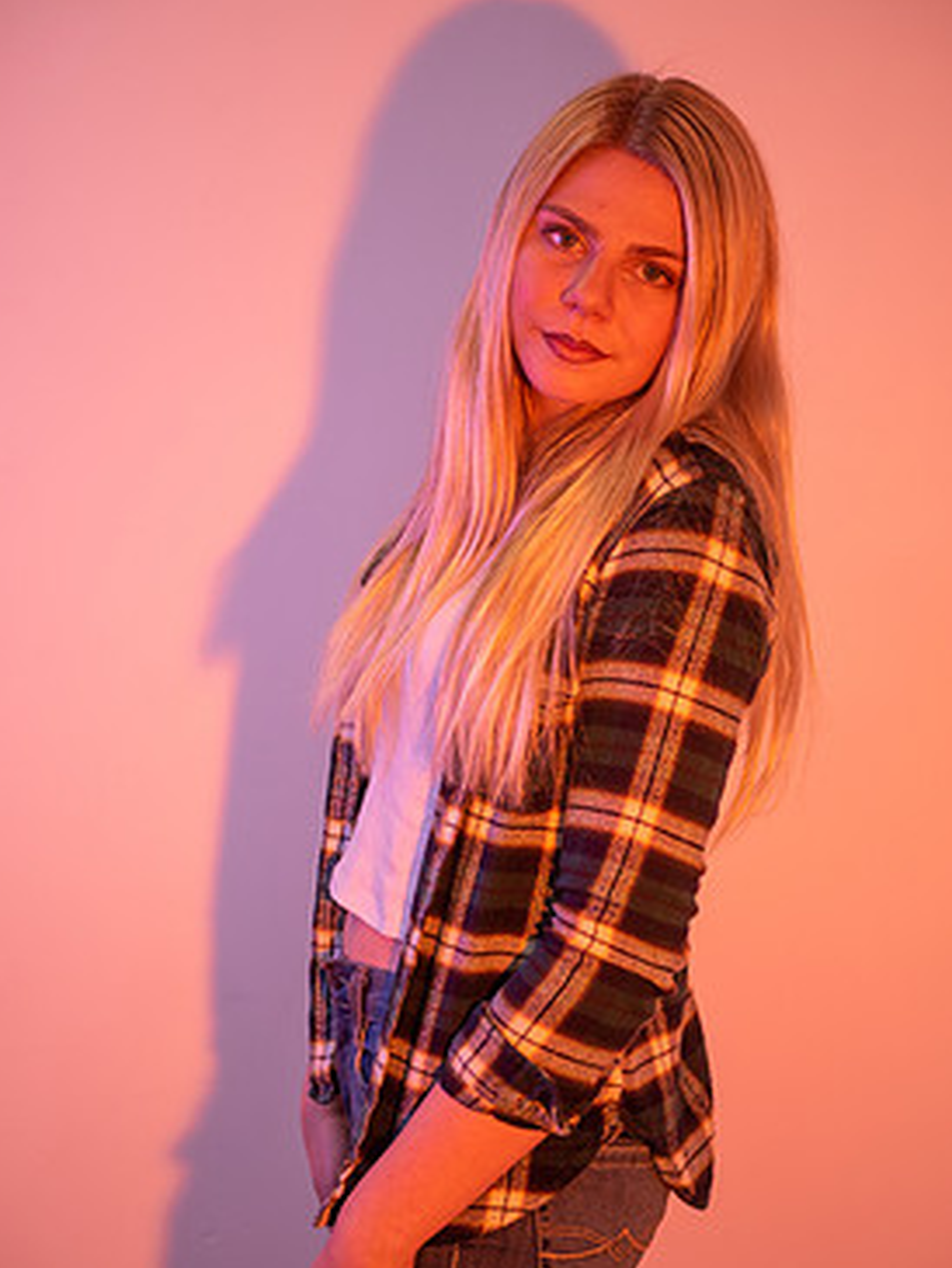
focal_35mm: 83
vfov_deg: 23.5
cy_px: 653
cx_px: 493
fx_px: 3042
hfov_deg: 17.8
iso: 500
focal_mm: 70
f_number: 2.8
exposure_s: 1/250
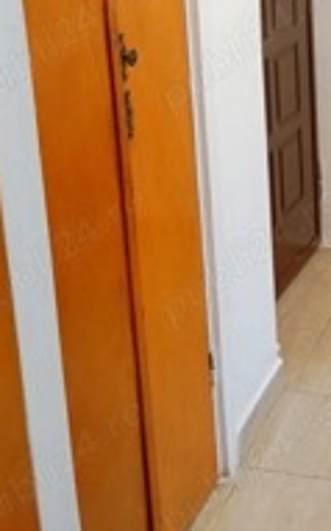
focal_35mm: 62
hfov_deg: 20.1
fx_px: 897
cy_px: 86
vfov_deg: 31.9
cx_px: 348
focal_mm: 4.27
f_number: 1.8
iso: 1419
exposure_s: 1/33.3
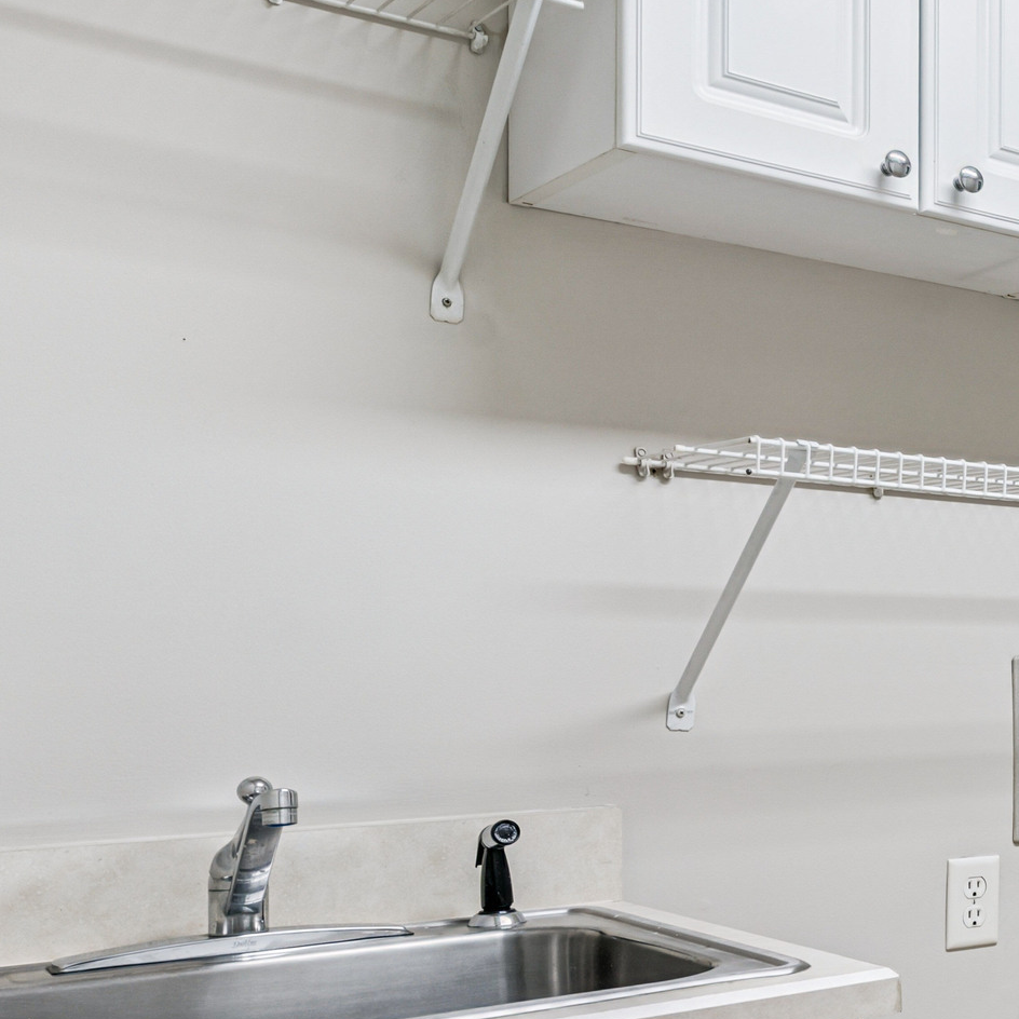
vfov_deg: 35.5
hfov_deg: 25.3
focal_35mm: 47
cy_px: 714
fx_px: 1565
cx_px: 1598
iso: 250
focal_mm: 17
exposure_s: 1/15
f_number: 8
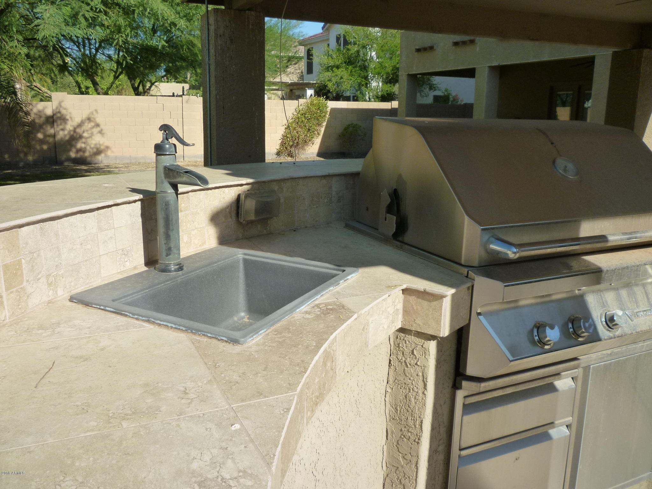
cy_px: 244
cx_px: 326
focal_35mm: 29
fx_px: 546
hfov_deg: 61.7
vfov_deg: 48.2
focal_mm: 5.2
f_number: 4
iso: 125
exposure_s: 1/640
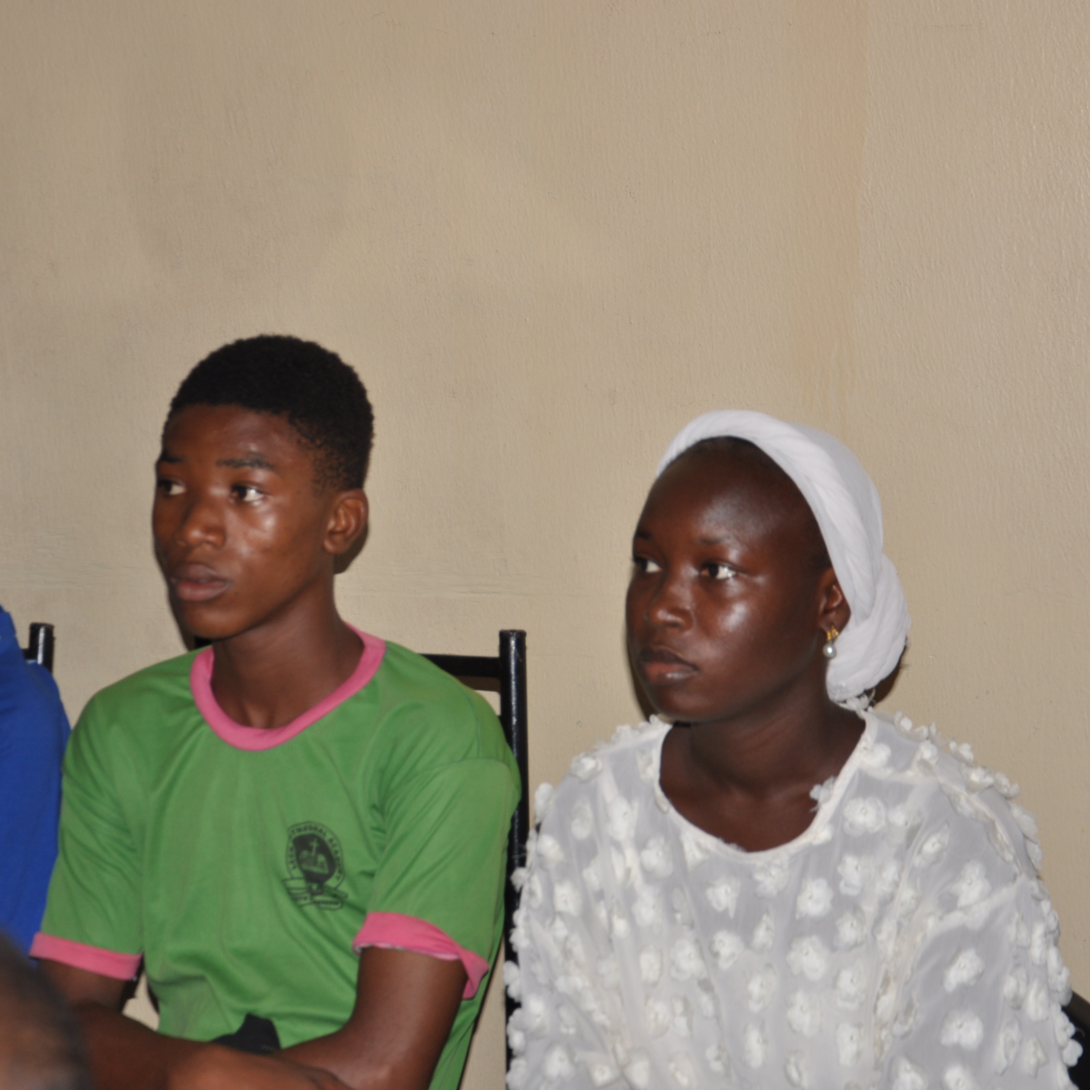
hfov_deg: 20.0
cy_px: 545
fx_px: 3087
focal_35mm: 87
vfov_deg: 20.0
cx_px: 437
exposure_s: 1/60
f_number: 4.8
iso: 200
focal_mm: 45
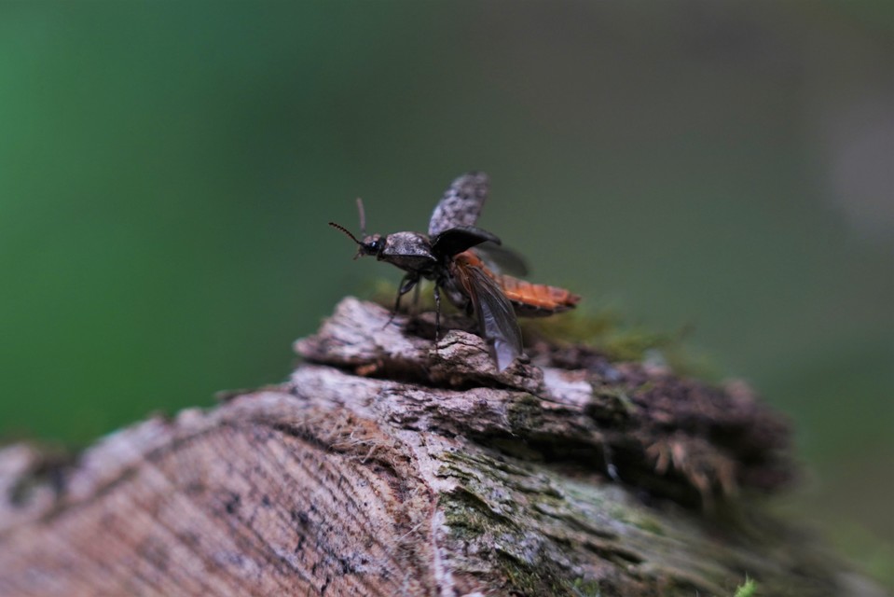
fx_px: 3726
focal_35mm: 150
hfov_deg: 13.7
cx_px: 447
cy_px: 298
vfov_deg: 9.2
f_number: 5
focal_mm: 150
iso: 640
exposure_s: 1/160
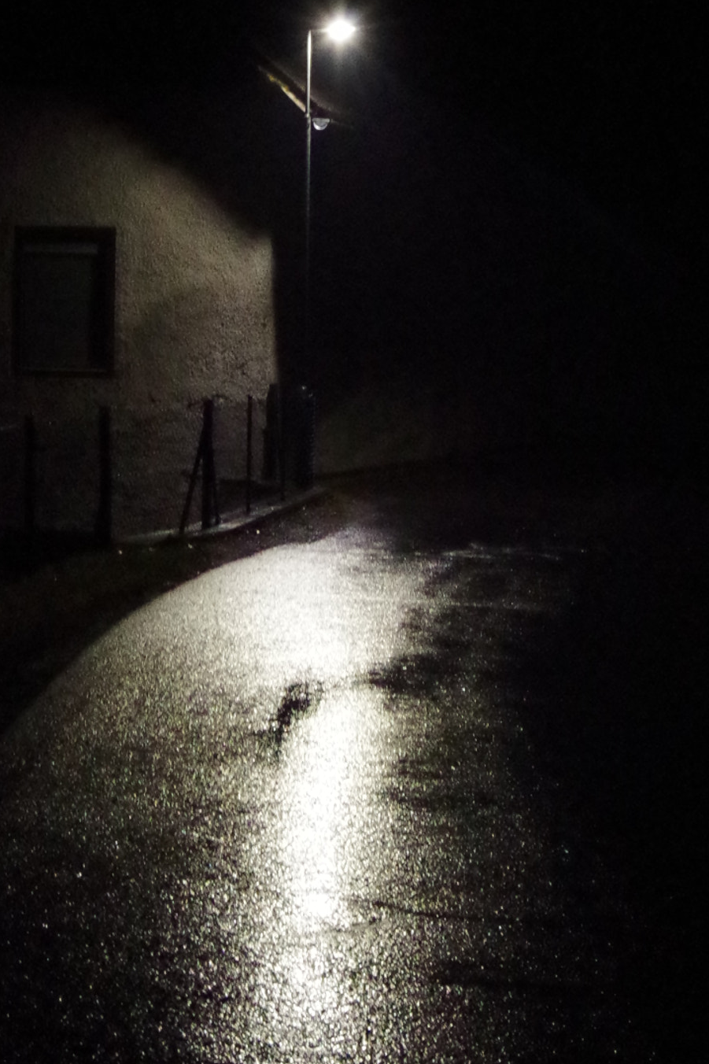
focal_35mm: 105
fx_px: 3102
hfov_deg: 13.0
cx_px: 236
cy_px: 164
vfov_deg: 19.2
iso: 6400
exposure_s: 1/10
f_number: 9.5
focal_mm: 31
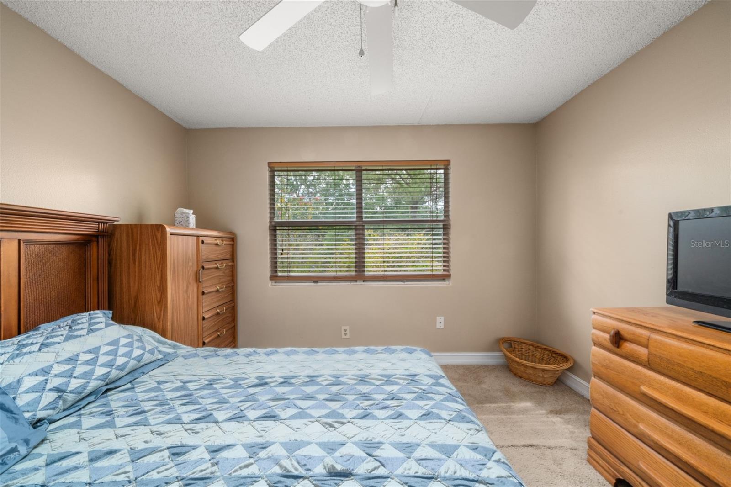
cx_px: 366
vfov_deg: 90.0
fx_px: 244
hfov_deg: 112.6
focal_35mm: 12
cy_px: 244
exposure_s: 1/4
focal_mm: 12
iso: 400
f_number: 11
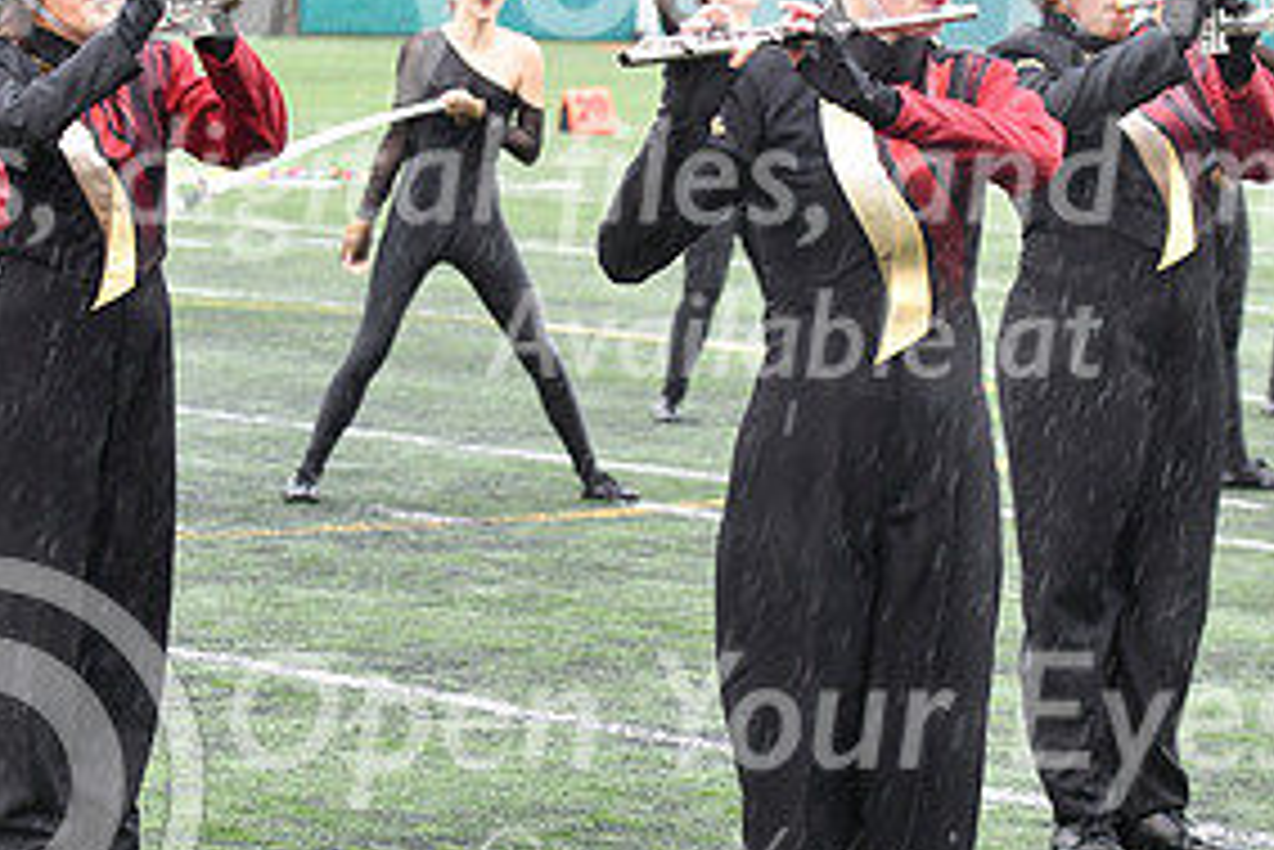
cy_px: 412
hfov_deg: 9.6
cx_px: 797
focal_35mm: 215
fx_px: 7612
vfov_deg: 6.4
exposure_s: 1/250
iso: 1000
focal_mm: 70
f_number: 4
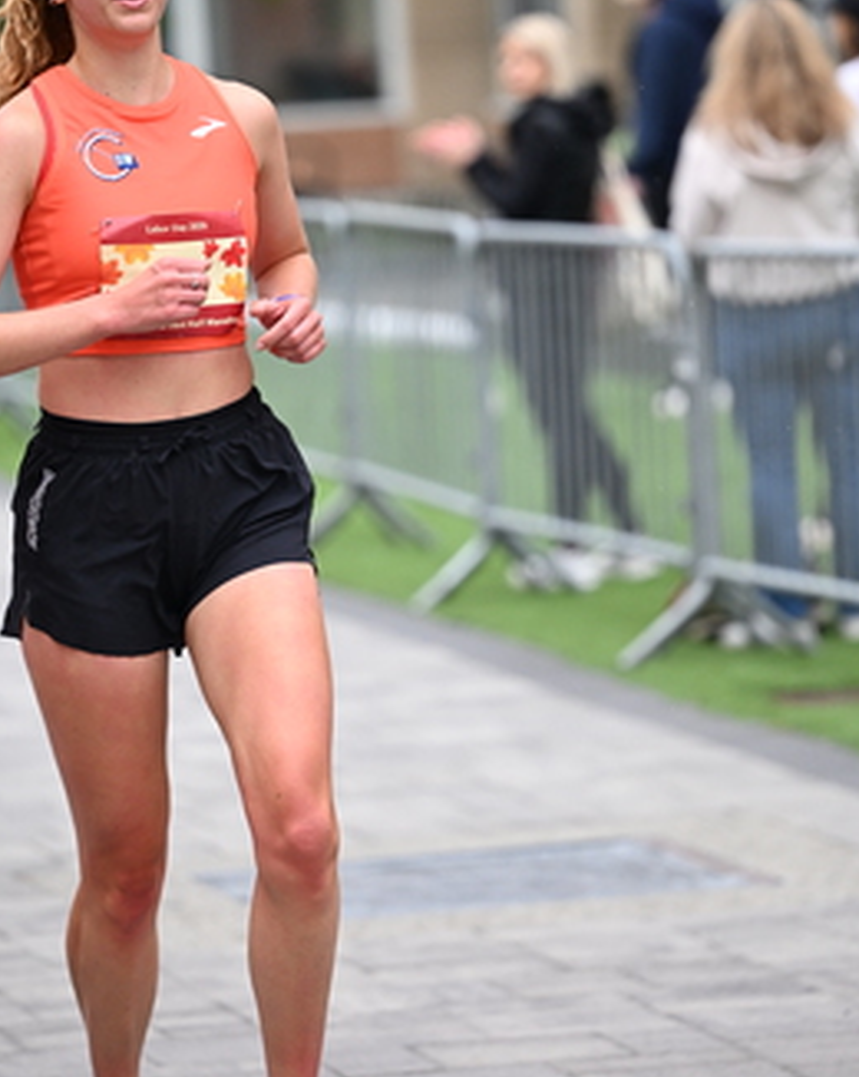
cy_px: 469
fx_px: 7068
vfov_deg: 8.7
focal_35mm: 222
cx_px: 395
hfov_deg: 7.0
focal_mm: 140
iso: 1250
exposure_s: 1/1600
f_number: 2.8
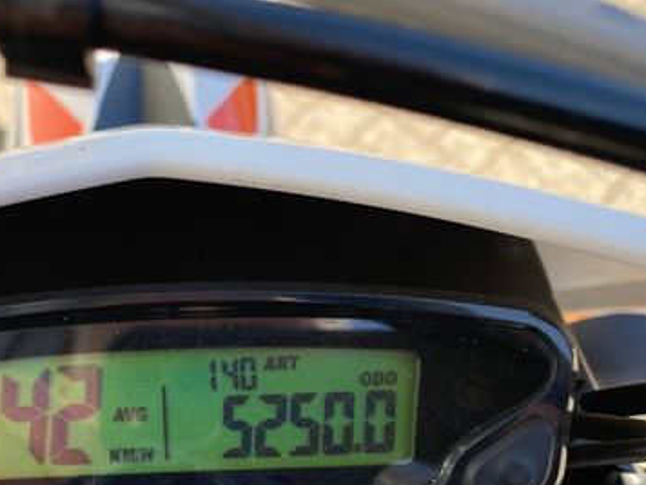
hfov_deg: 40.7
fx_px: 840
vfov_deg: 31.7
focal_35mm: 45
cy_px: 349
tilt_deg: -60.4
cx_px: 151
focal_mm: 4.25
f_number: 1.8
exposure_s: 1/437
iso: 32
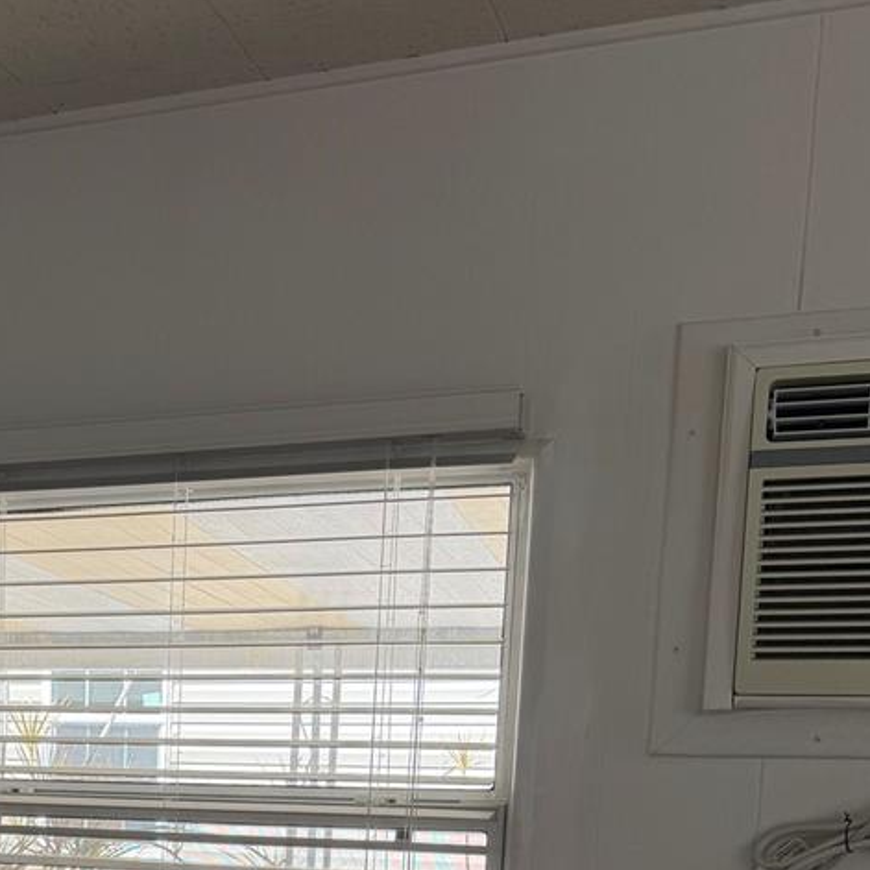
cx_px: 55
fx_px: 1535
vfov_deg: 29.0
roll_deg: -2.3
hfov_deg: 30.0
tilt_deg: -8.3
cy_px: 931
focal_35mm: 54
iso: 100
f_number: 1.78
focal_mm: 6.76
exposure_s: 1/593
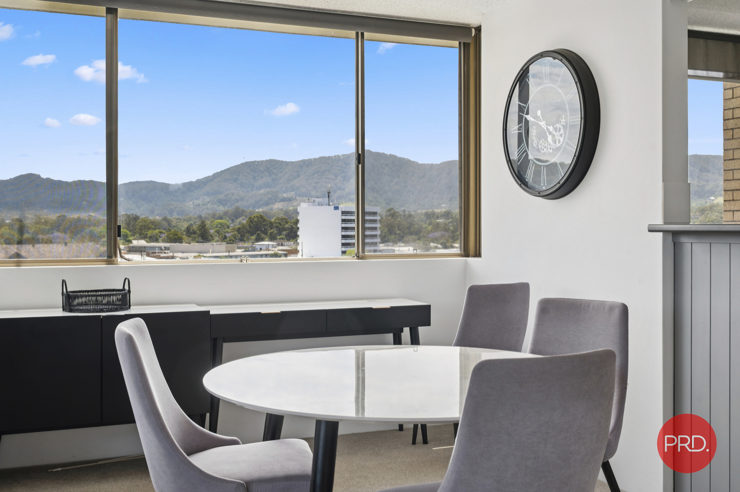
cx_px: 370
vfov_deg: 34.2
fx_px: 801
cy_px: 246
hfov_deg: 49.6
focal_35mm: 39
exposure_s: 1/320
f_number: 7.1
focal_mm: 39
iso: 200
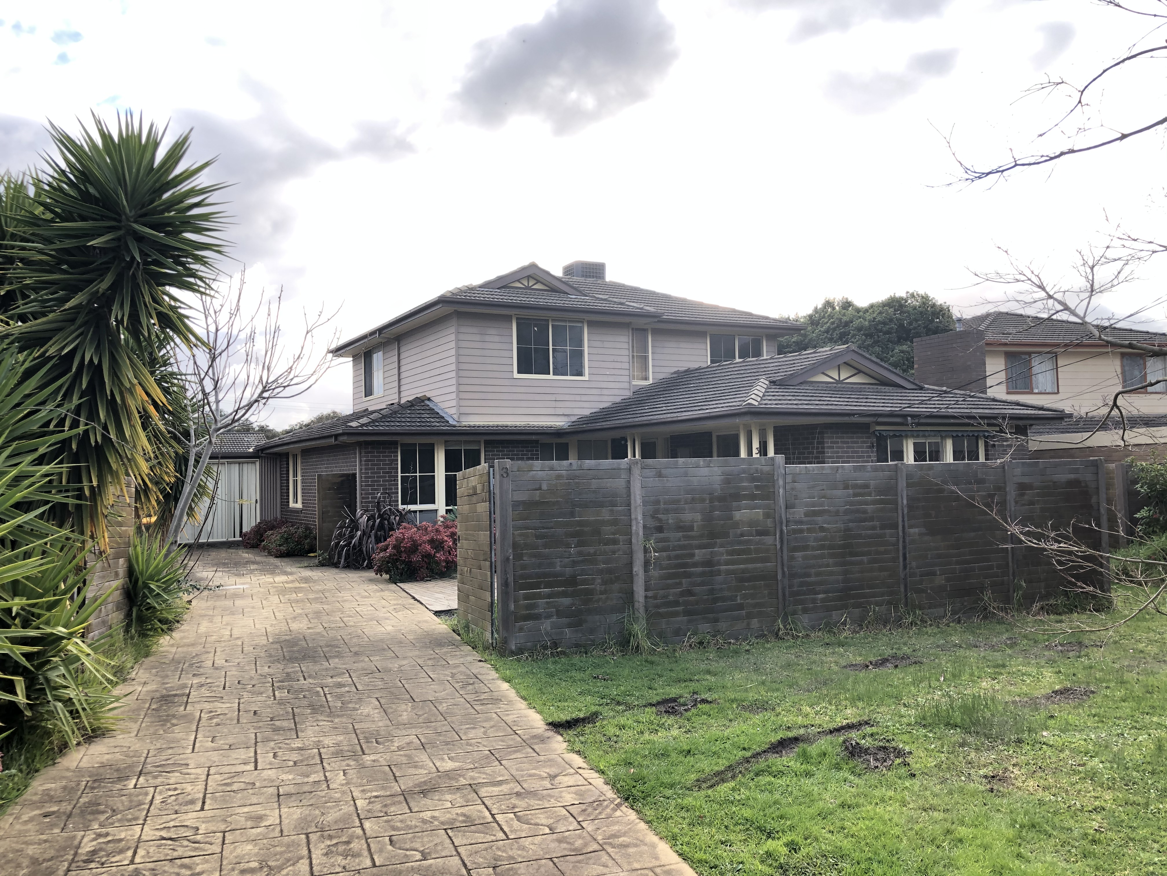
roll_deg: +1.2
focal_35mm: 28
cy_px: 438
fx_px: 944
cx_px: 584
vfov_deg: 49.7
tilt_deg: +1.9
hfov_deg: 63.4
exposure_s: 1/165
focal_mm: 3.99
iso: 20
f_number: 1.8
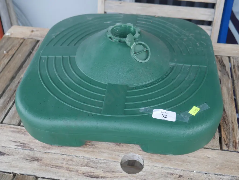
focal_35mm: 42
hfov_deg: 44.8
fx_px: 290
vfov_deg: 34.3
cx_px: 120
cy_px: 90
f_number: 4.6
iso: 400
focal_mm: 21
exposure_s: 1/60
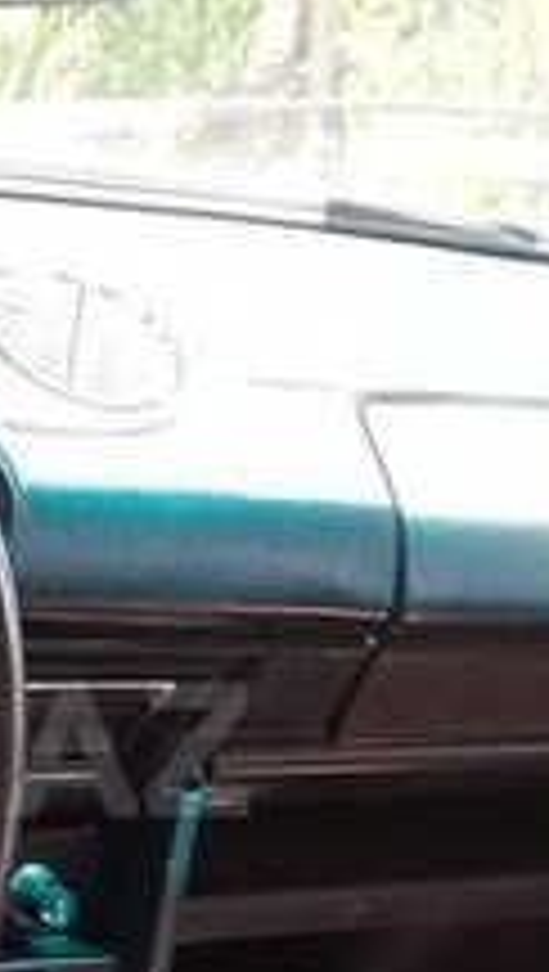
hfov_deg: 11.4
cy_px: 749
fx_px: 2657
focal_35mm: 103
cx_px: -212
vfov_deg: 20.5
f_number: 2.2
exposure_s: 1/50
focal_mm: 3.3
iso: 64
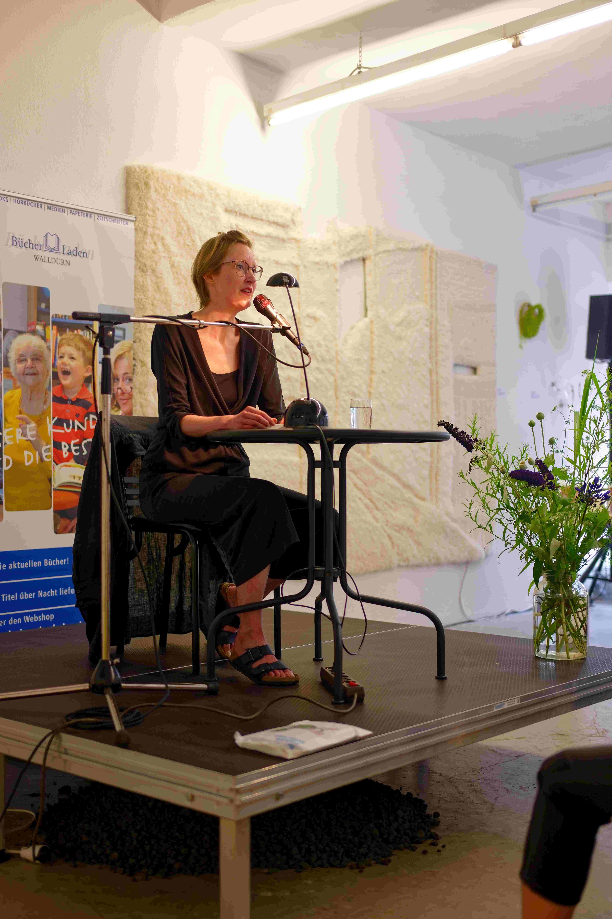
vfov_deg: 45.4
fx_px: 1096
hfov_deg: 31.2
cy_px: 494
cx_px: 323
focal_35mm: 43
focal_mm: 40
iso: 125
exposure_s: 1/50
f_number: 2
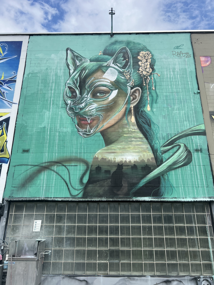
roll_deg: +0.1
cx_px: 107
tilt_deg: +19.8
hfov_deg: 53.1
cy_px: 142
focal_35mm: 26
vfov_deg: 67.3
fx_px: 214
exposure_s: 1/3571
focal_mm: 5.7
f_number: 1.5
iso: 50
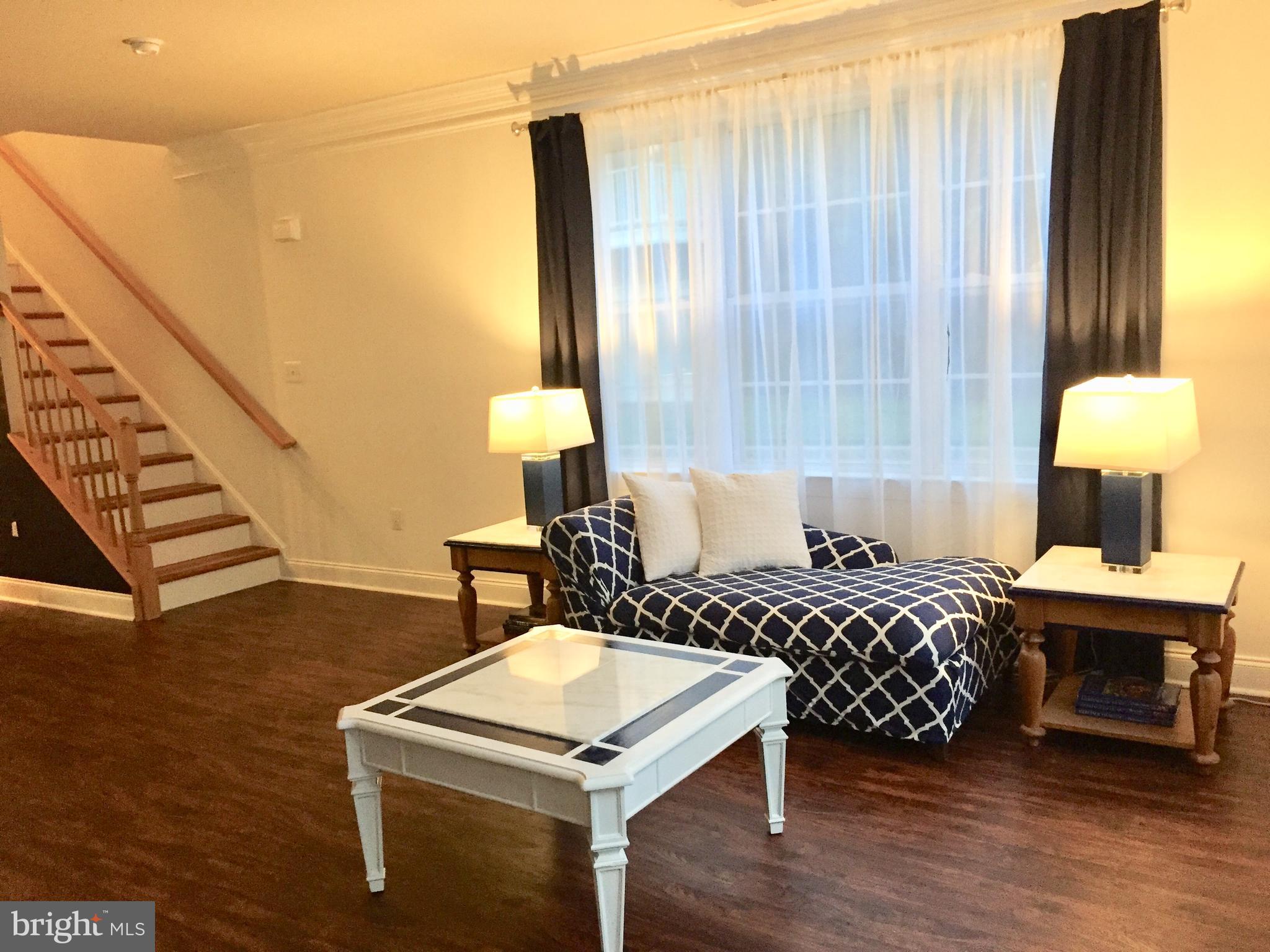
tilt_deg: -8.6
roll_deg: +2.0
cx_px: 635
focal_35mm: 29
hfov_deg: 61.7
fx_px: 1064
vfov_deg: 48.2
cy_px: 476
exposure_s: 1/30
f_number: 2.2
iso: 160
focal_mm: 4.15
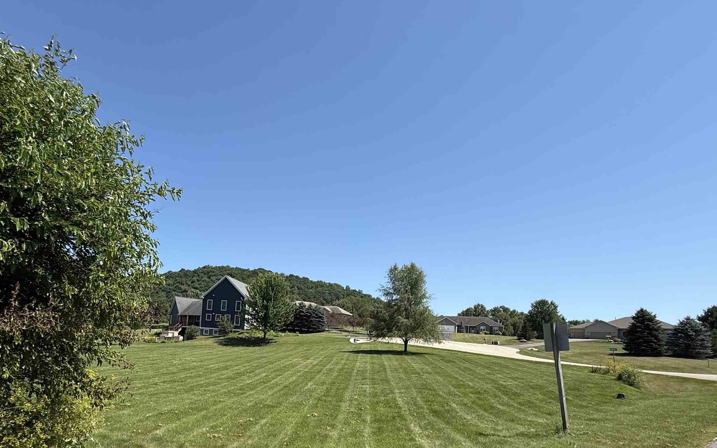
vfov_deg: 59.7
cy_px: 322
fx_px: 371
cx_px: 334
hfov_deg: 87.9
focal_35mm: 19
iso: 50
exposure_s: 1/1848
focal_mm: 2.22
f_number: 2.2
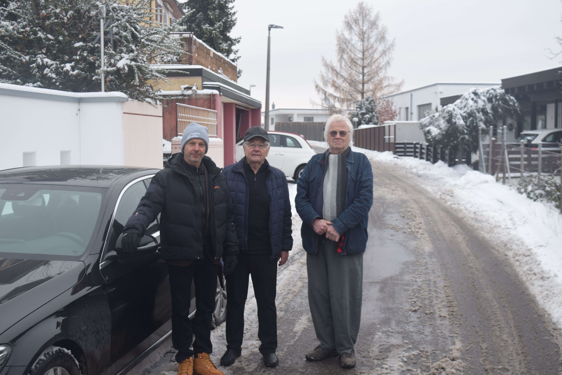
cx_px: 281
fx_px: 749
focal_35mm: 48
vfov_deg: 28.1
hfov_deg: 41.1
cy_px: 188
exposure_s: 1/160
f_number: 6.3
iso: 400
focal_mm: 32
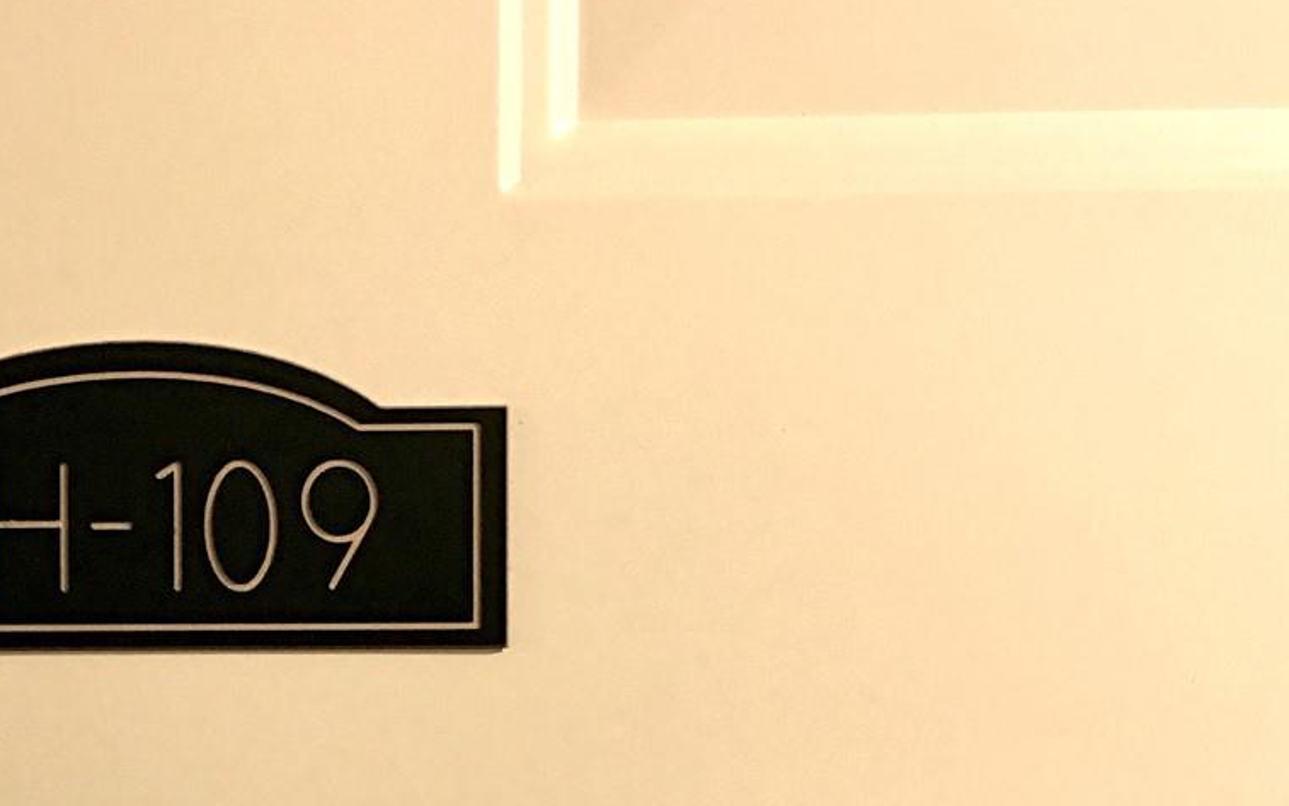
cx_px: 121
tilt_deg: -1.2
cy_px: 779
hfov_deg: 30.1
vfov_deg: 19.5
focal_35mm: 65
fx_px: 2283
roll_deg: +0.3
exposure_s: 1/8
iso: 100
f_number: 2.2
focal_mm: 4.15
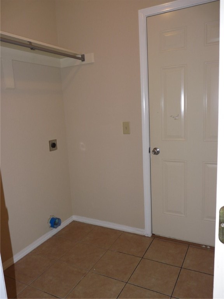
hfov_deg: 51.4
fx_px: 233
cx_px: 112
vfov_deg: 65.3
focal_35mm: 27
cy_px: 150
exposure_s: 1/40
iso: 100
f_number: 2.8
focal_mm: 4.8
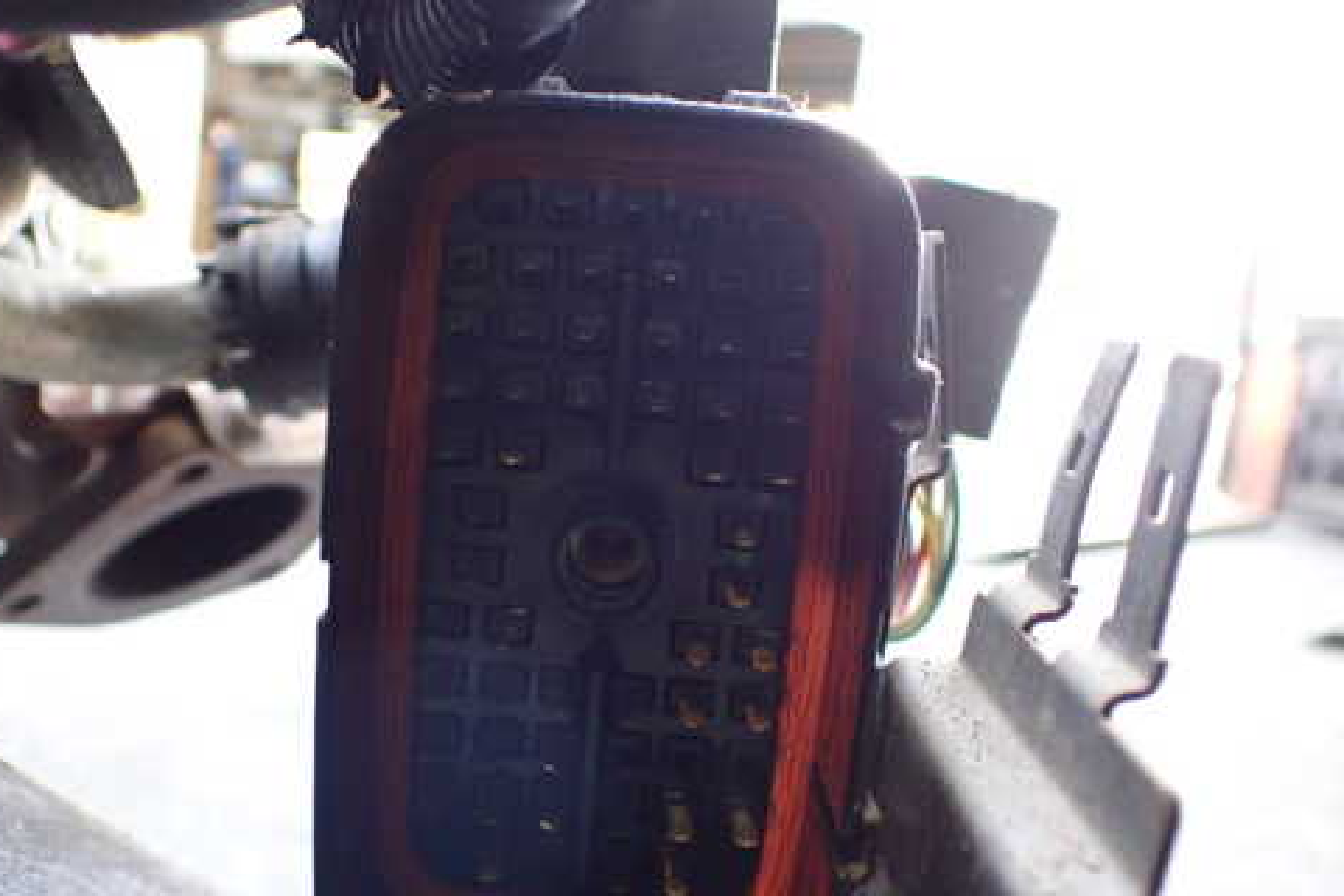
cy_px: 540
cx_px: 574
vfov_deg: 34.1
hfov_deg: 49.4
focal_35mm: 39
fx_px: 1456
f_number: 2.3
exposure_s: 1/100
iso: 800
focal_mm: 5.4
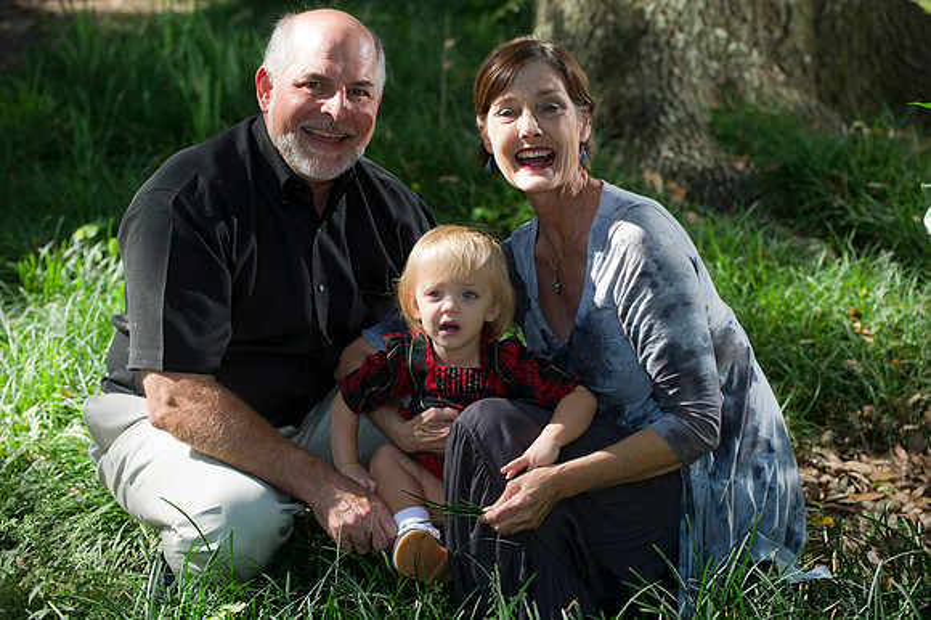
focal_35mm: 116
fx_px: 2998
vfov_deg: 11.8
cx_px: 466
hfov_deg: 17.7
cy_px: 310
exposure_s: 1/160
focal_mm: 116
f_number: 4
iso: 250
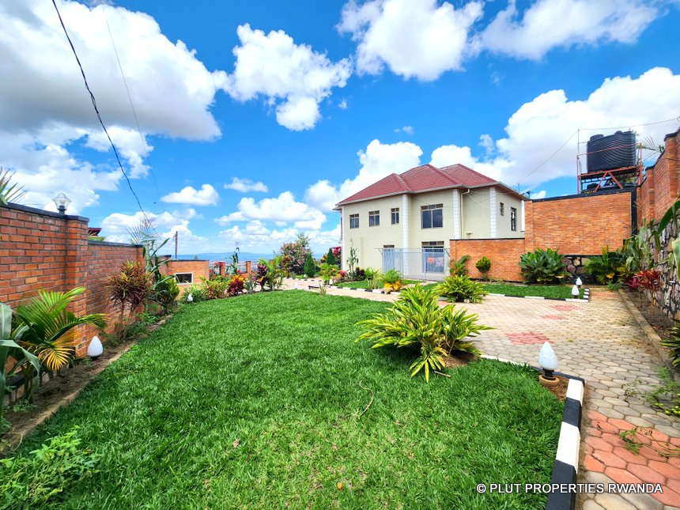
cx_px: 340
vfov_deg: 89.9
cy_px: 255
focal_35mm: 13
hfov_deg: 106.2
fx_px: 255
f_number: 2.2
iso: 50
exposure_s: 1/1248
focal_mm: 2.2
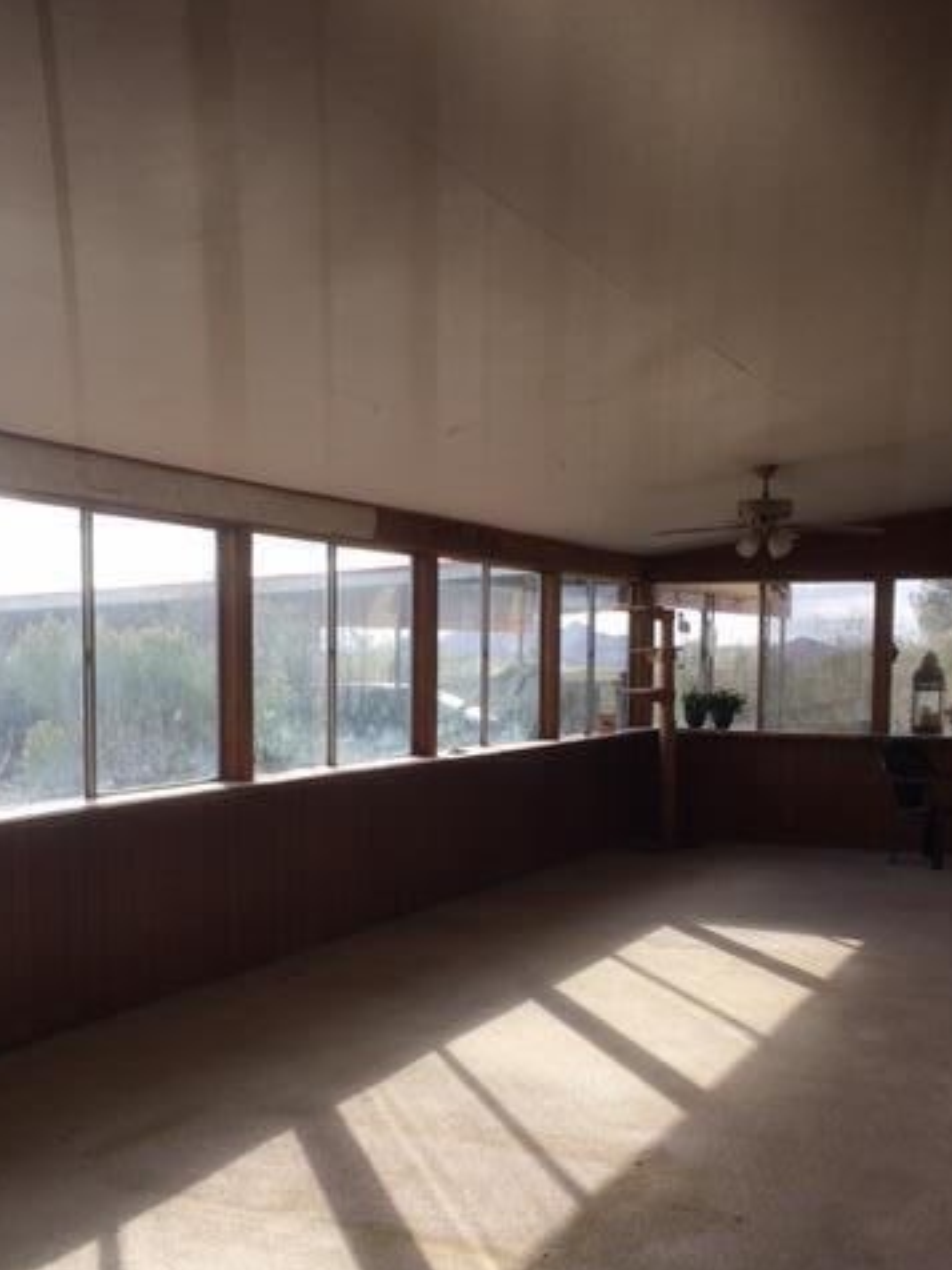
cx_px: 480
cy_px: 784
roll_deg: -1.0
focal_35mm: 39
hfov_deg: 36.8
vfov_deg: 47.5
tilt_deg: -4.4
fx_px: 1430
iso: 25
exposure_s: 1/403
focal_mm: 4.15
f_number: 2.2
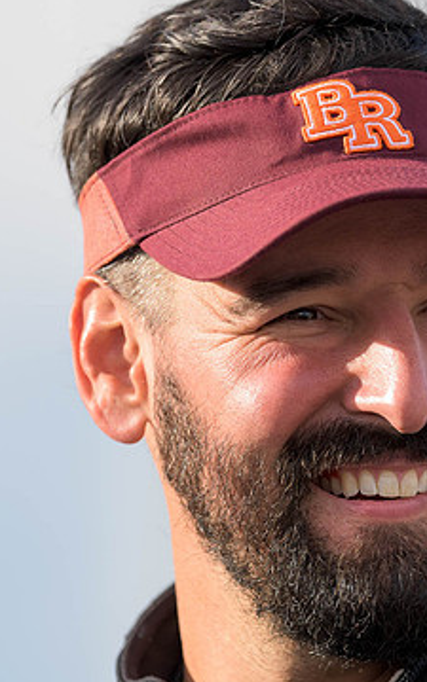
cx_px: 514
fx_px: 17819
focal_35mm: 957
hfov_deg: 1.4
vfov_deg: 2.2
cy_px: 339
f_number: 4
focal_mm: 500
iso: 400
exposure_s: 1/1600
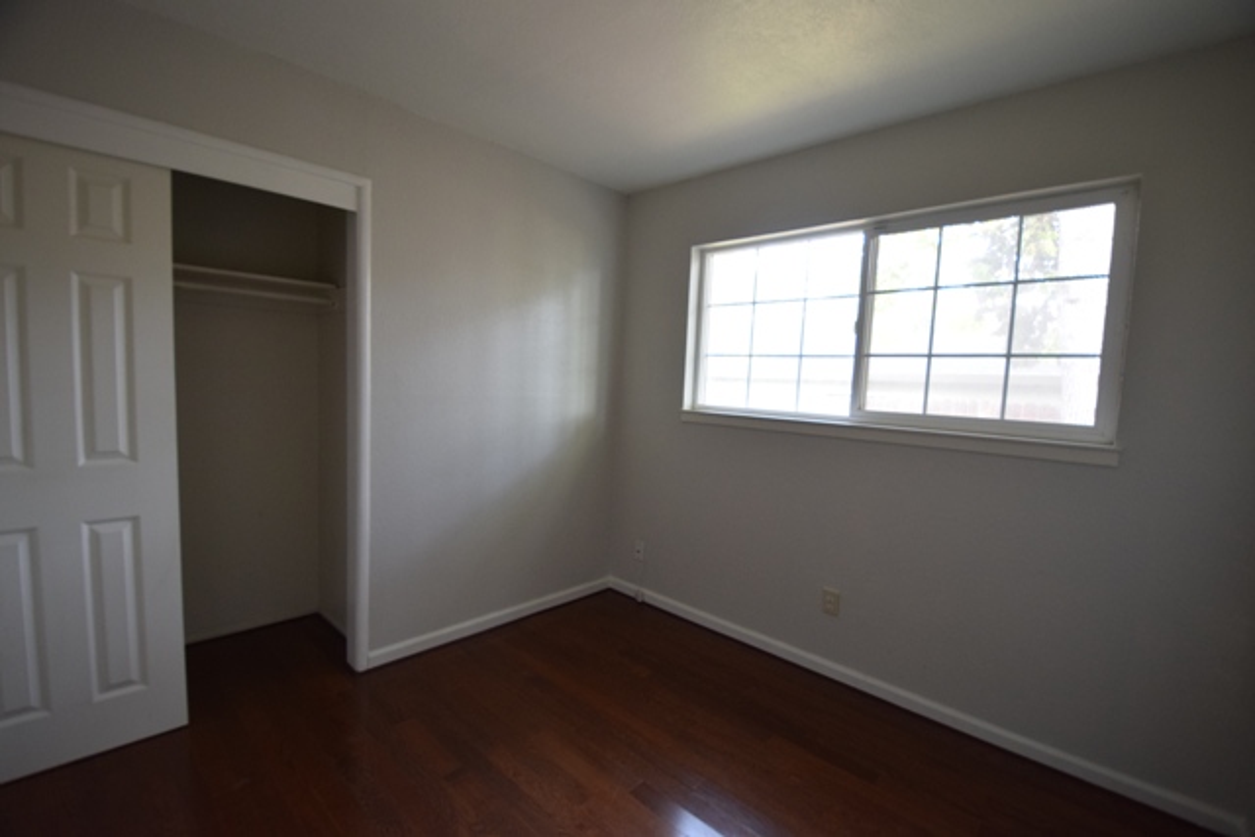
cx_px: 628
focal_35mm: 15
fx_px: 523
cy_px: 418
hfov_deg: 100.4
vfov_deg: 77.4
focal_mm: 10
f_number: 3.5
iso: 900
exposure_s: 1/60
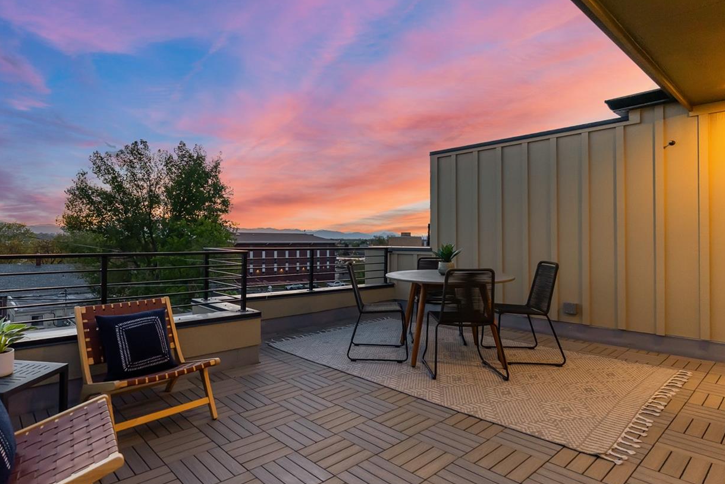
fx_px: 423
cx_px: 293
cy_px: 235
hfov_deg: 80.3
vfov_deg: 59.5
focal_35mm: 21
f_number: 4
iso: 640
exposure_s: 1/125
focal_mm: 16
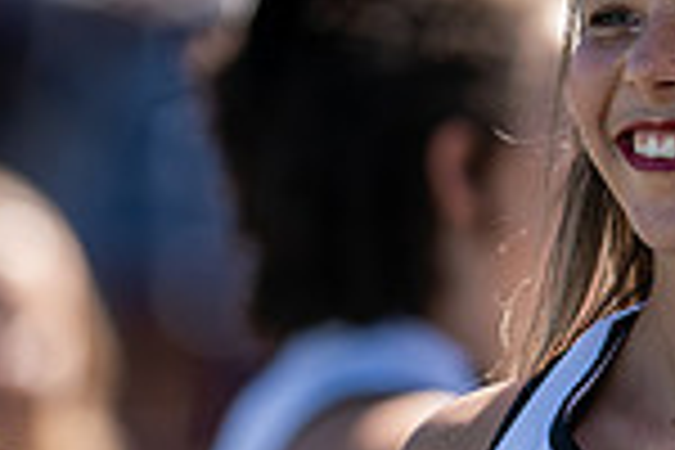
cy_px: -2
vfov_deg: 1.2
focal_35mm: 1157
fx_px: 21692
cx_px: 644
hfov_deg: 1.8
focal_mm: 300
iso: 160
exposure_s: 1/1250
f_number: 3.2
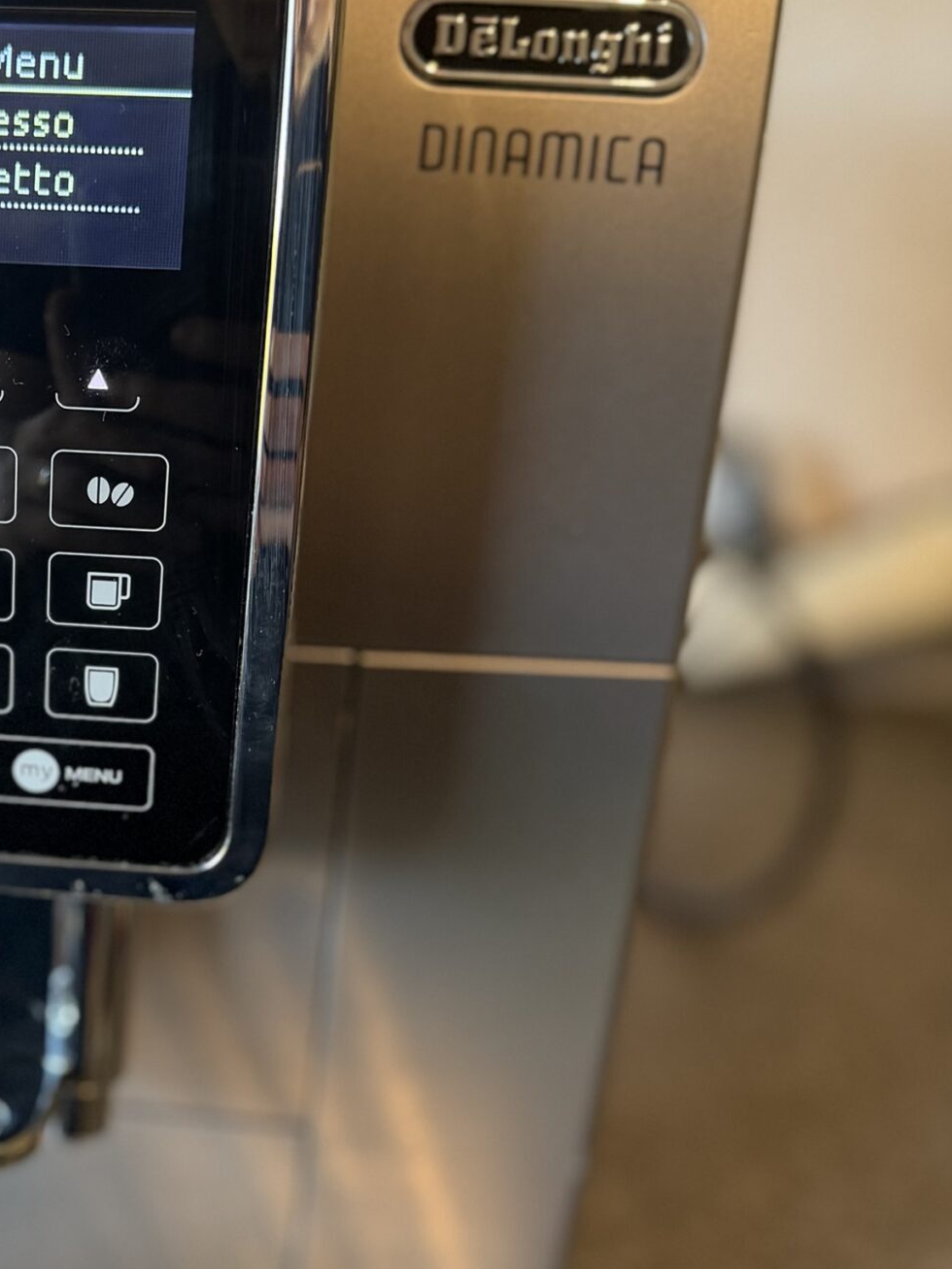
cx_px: 34
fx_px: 1724
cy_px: 820
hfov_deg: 29.2
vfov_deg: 40.1
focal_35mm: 47
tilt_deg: -25.3
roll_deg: -0.9
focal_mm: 6.76
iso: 250
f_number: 1.78
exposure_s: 1/60
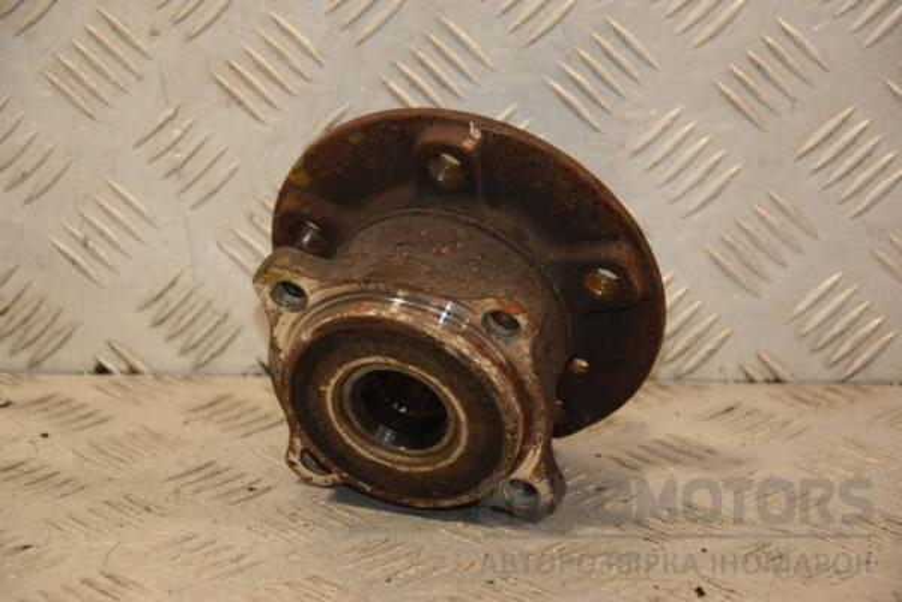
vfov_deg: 11.4
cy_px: 301
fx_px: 3006
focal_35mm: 120
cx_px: 451
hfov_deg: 17.1
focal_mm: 80
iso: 800
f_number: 5.3
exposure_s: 1/160
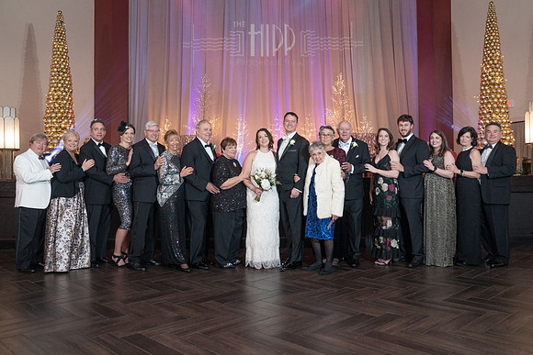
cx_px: 272
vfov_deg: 42.3
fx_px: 460
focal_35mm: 31
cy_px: 169
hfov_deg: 60.2
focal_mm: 29
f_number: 4
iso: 2000
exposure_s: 1/125
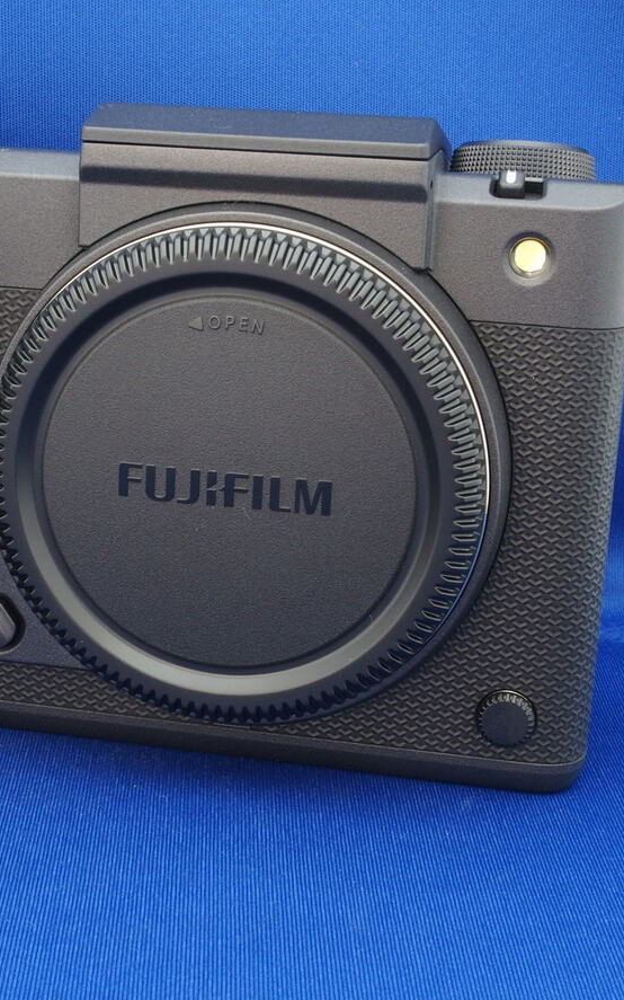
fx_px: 1797
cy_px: 502
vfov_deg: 31.1
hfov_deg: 19.6
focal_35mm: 66
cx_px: 172
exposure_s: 2
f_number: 8
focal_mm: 9.8
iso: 100
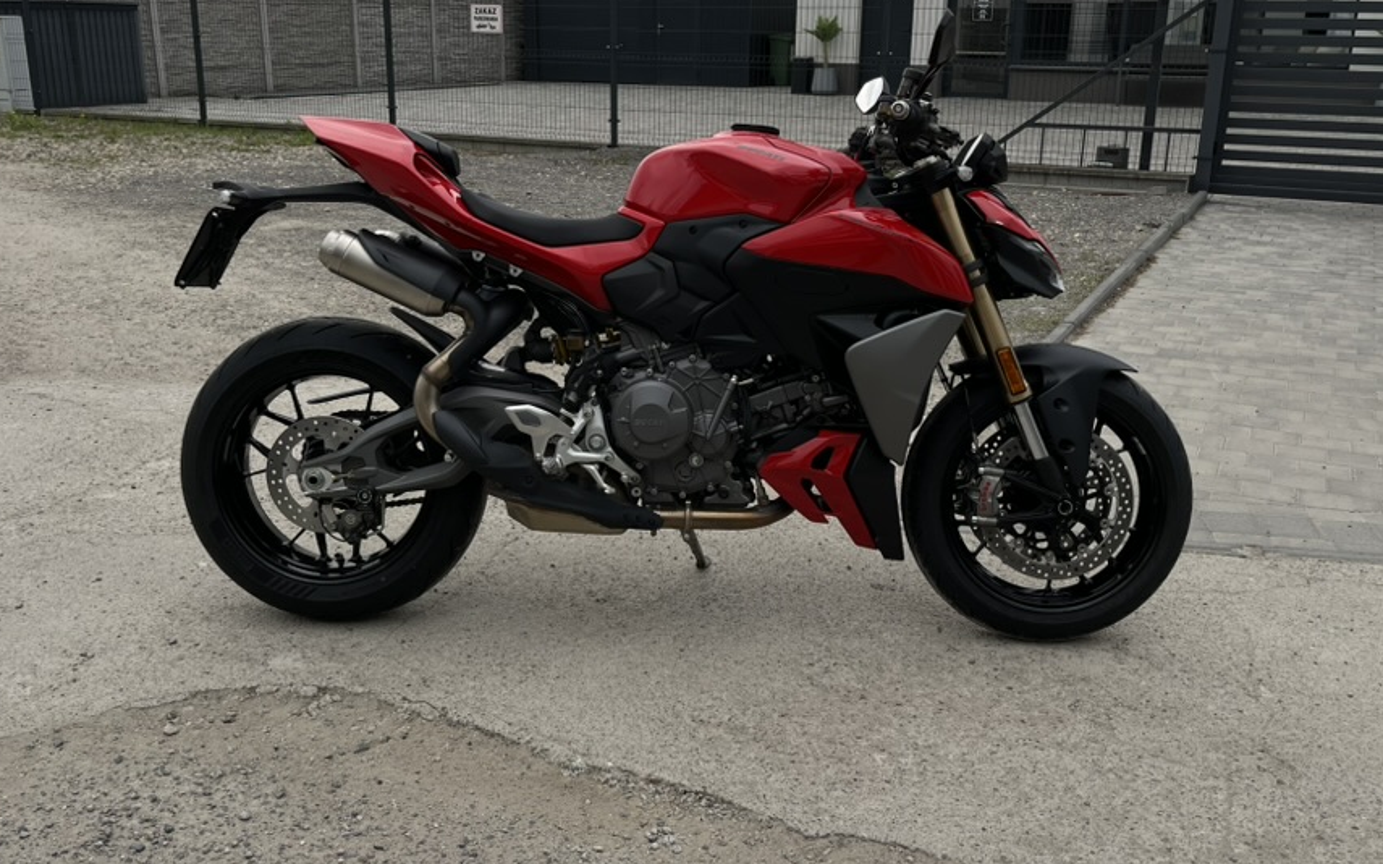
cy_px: 404
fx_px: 1244
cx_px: 675
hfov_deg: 58.1
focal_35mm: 33
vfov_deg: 38.3
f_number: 1.6
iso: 50
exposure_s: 1/1129
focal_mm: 5.1
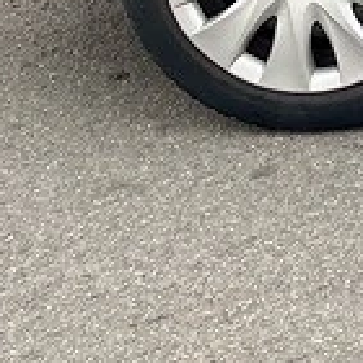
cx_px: 1045
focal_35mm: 164
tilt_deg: -10.8
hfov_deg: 8.9
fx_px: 1946
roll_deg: -0.1
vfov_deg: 9.7
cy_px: -436
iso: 32
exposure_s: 1/274
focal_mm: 4.2
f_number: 1.6
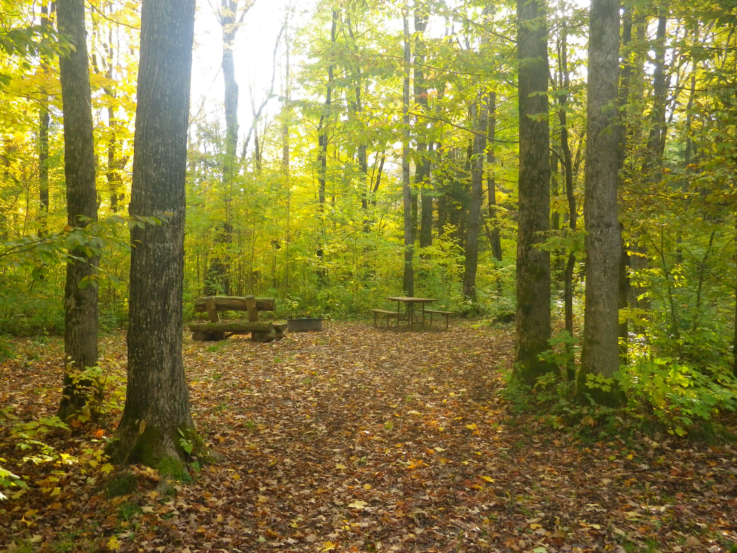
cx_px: 368
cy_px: 276
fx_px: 724
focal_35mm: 34
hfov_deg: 54.0
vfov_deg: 41.8
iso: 160
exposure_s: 1/50
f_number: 3.8
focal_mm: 6.1
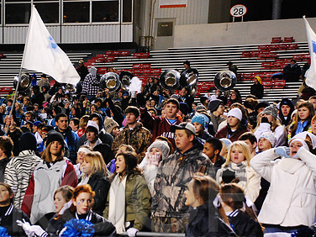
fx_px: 977
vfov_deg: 13.8
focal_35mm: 107
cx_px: 105
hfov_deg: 18.3
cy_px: 127
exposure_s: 1/160
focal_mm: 48
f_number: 4.8
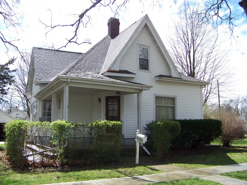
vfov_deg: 39.7
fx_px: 257
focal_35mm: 36
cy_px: 92
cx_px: 124
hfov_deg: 51.4
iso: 67
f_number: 2.8
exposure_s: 1/640
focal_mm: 5.85
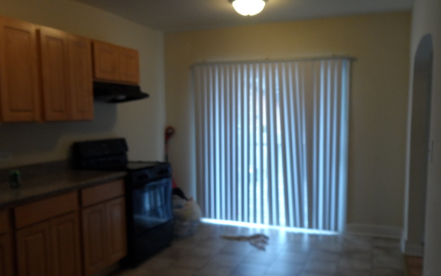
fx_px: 385
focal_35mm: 32
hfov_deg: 59.6
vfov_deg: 39.3
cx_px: 232
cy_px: 158
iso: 160
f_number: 3.1
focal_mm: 4.9
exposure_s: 1/30
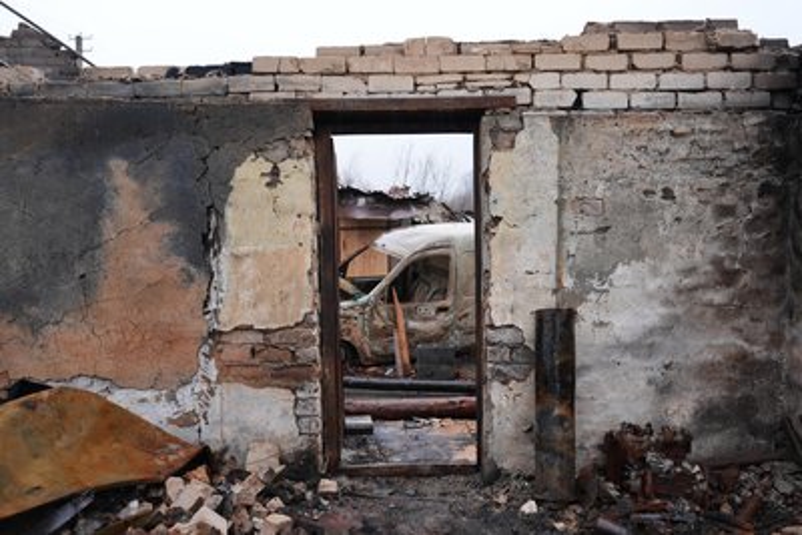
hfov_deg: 63.6
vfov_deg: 45.0
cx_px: 401
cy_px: 268
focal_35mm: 29
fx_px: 646
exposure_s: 1/60
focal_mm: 29
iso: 80
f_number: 4
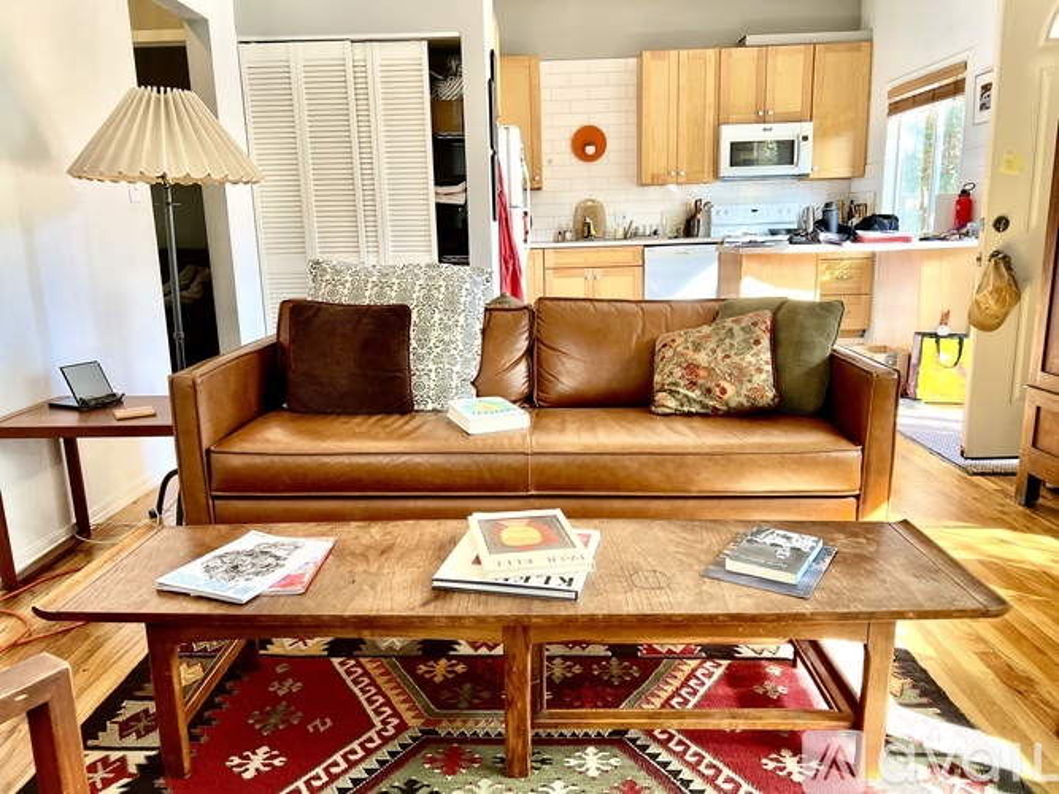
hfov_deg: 67.3
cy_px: 397
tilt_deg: -12.1
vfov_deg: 53.0
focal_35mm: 26
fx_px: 795
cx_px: 530
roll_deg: +2.0
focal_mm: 5.7
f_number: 1.5
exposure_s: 1/121
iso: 100
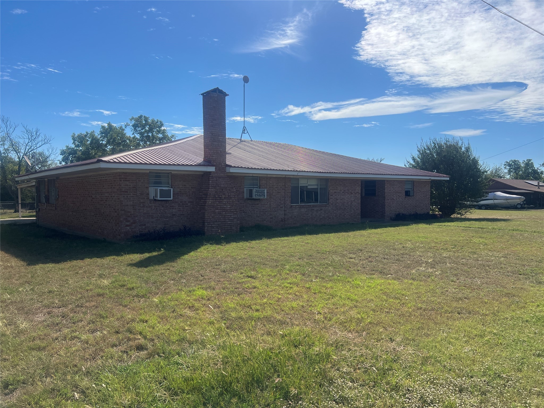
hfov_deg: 67.3
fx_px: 409
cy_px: 204
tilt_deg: -2.7
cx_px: 272
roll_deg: -0.5
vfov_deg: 53.1
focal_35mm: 26
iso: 50
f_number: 1.5
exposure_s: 1/6993
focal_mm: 5.7
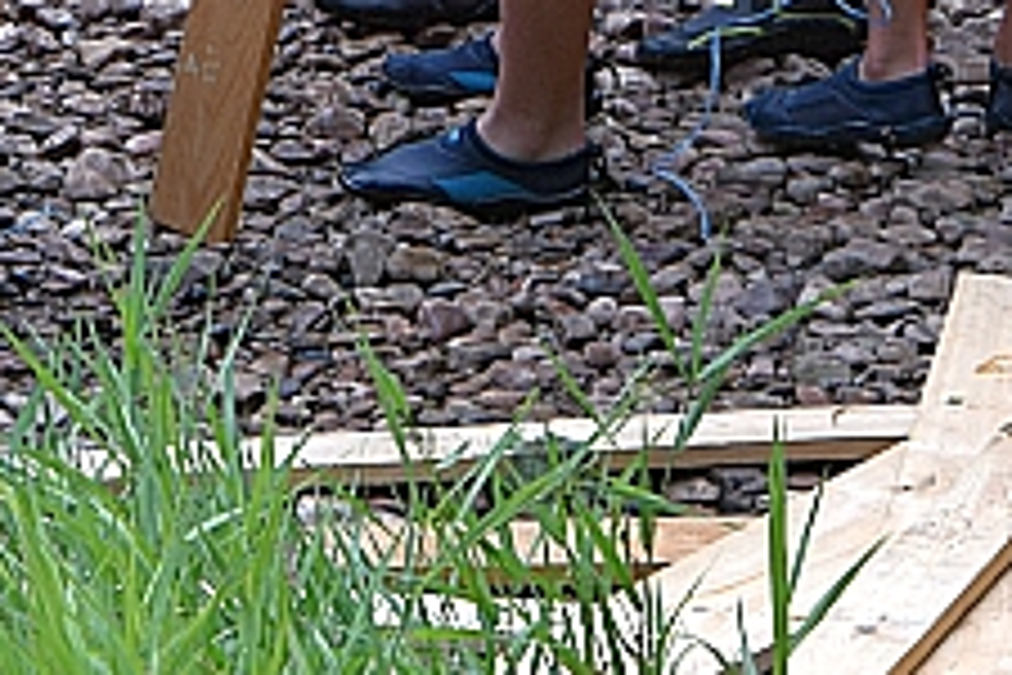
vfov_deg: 2.6
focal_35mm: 524
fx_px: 14738
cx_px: -38
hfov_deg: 3.9
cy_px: -702
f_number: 8
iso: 360
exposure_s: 1/250
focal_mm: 75
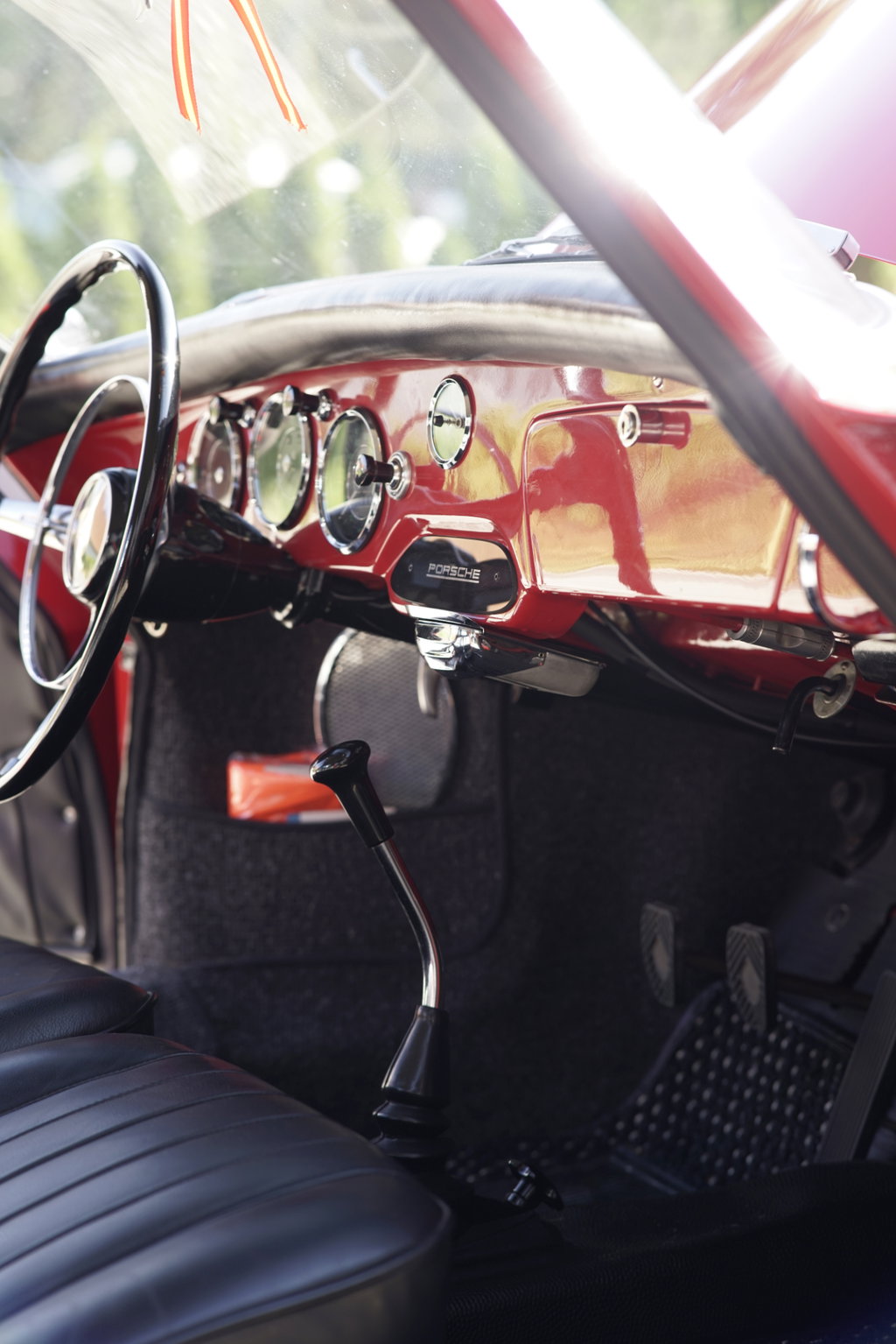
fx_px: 3172
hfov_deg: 16.1
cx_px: 448
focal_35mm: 85
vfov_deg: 23.9
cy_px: 672
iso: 400
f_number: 4
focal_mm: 85
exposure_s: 1/80
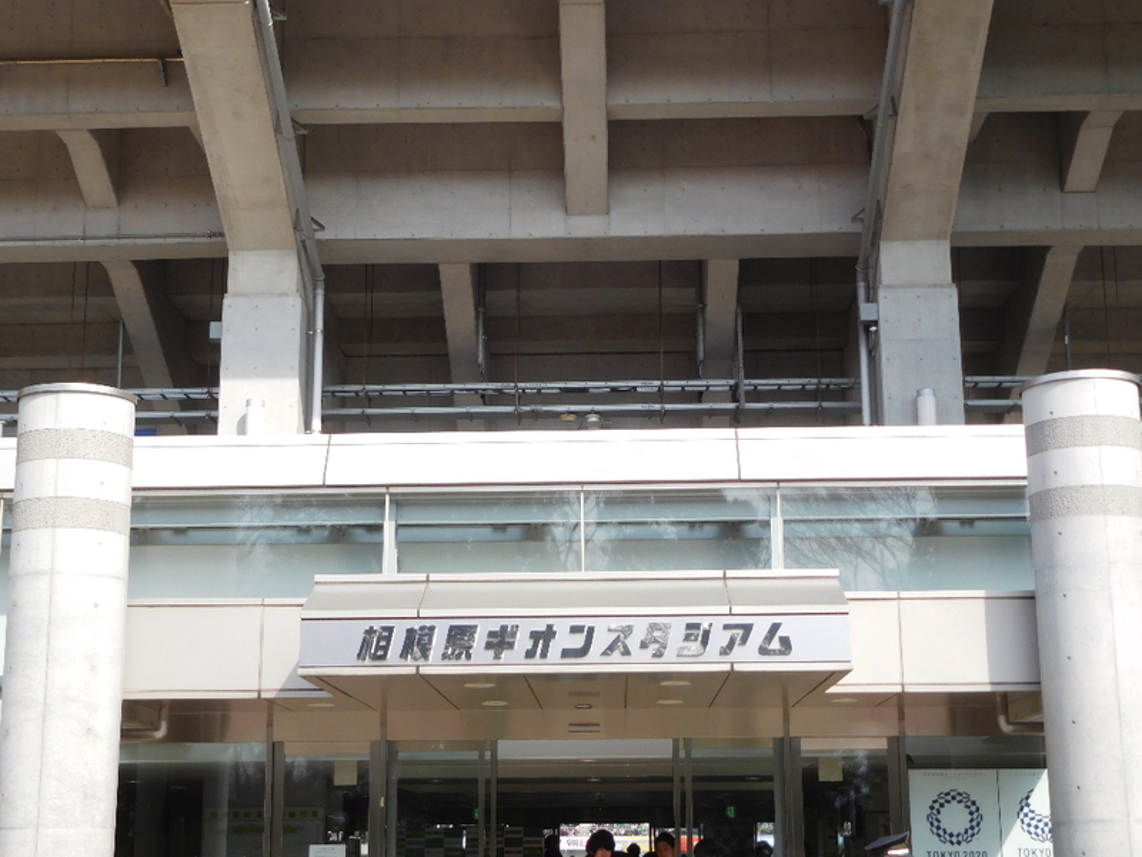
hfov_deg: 34.9
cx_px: 571
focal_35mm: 55
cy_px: 428
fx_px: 1814
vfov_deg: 26.6
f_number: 4.2
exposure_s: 1/400
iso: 125
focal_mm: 9.8
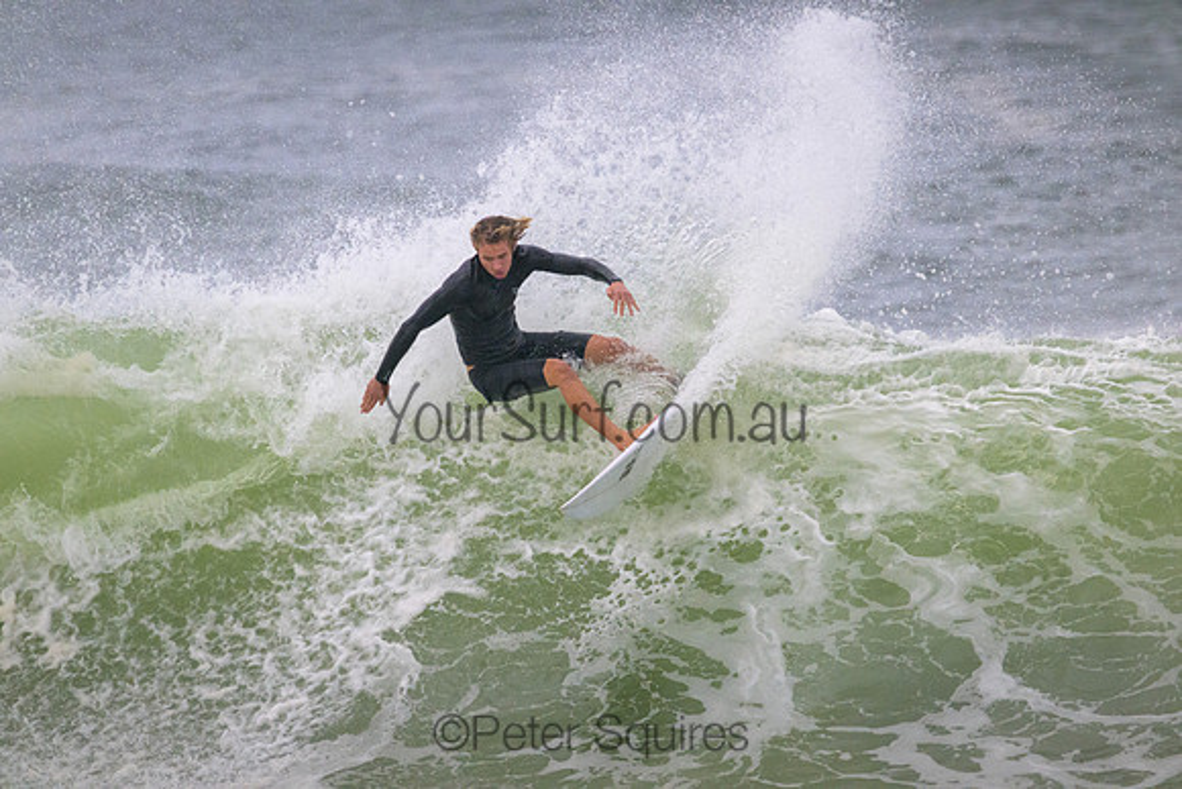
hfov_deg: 2.6
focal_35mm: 800
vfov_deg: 1.7
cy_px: 394
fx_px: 26272
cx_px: 591
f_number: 11
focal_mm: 800
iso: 4500
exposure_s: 1/3200
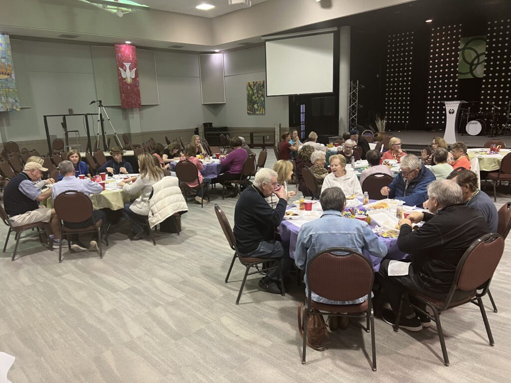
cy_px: 192
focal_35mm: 26
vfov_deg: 53.1
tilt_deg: -11.7
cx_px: 256
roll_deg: +2.4
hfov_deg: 67.3
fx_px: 384
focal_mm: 5.7
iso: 200
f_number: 1.5
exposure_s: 1/60
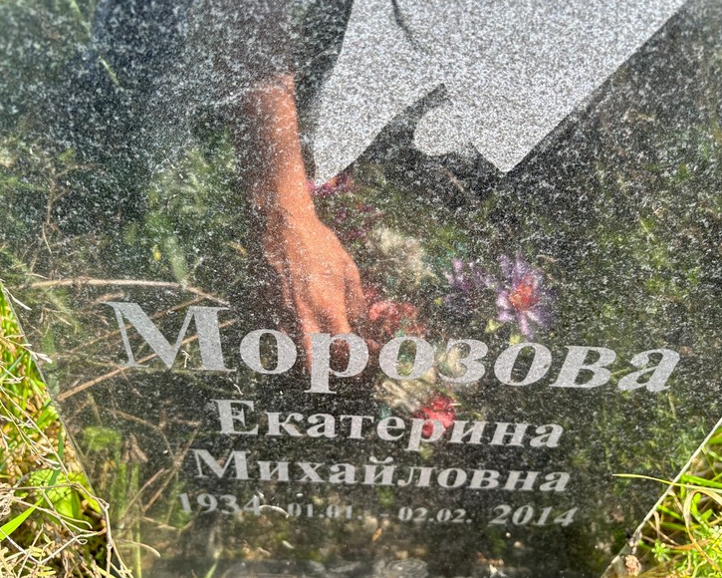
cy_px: 292
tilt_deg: -45.6
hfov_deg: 62.2
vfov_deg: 51.5
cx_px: 364
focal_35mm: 28
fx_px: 598
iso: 50
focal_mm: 5.96
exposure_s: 1/173
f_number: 1.6
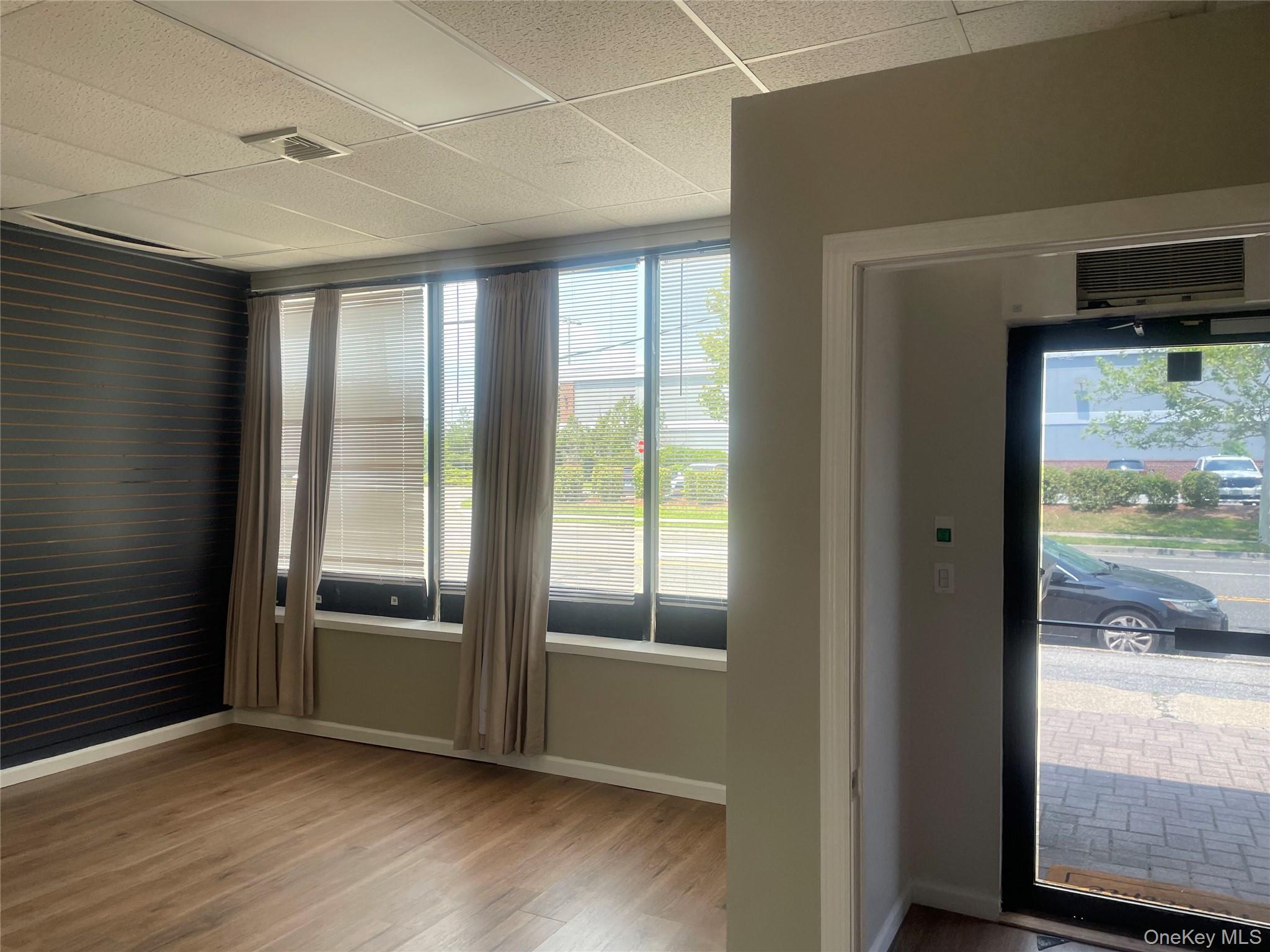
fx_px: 954
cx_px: 635
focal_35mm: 26
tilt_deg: +0.7
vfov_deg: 53.1
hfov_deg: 67.3
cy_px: 476
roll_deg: +1.2
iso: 32
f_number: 1.6
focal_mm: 4.2
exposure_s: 1/274
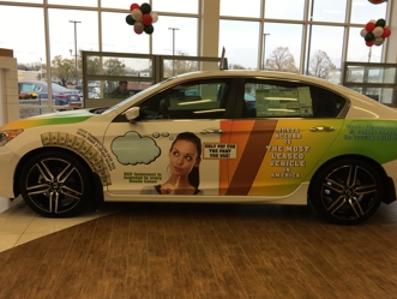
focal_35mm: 35
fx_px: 402
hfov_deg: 52.5
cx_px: 213
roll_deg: -0.5
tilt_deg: -10.7
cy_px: 159
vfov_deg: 40.8
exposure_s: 1/120
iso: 32
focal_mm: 4.15
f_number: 2.2
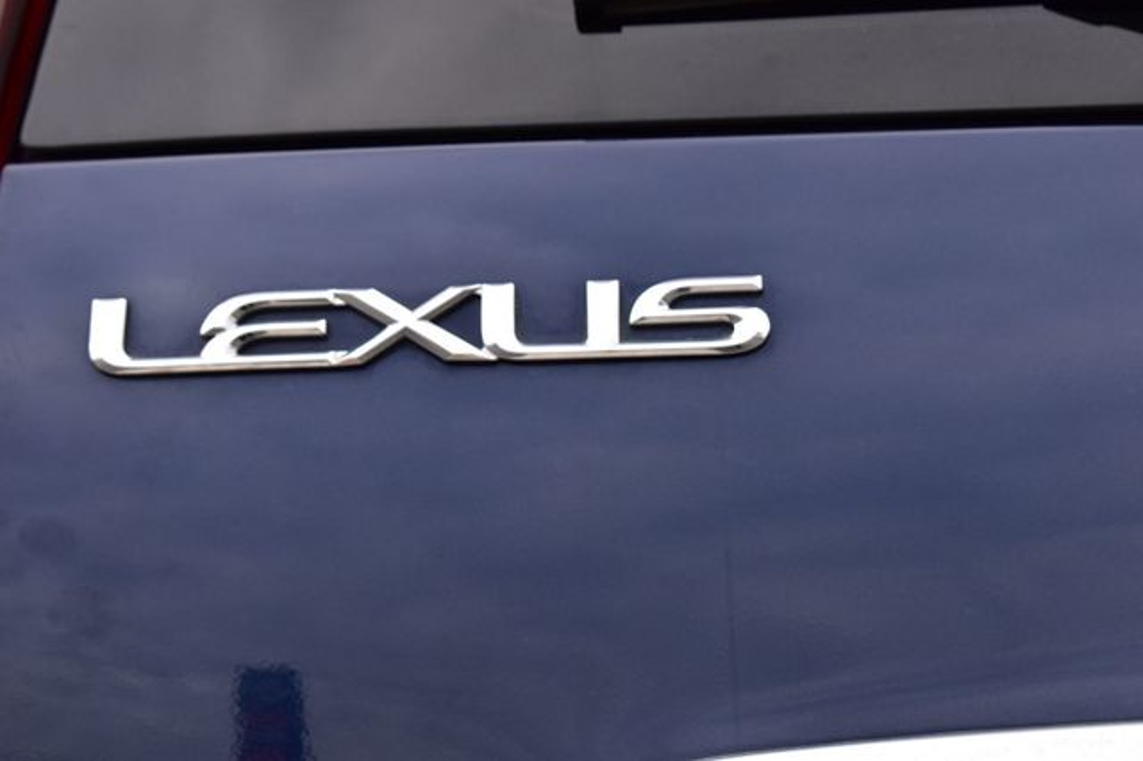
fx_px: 2618
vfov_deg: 16.5
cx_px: 572
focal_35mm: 82
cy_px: 380
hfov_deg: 24.6
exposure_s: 1/200
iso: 400
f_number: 10
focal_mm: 55
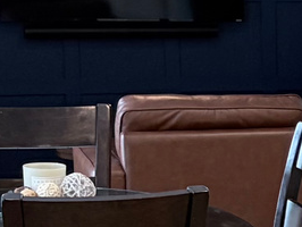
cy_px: 229
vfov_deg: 7.4
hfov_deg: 9.5
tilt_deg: -9.0
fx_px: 1746
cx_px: 487
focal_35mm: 200
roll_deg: +0.0
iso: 100
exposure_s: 1/60
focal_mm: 5.96
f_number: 1.6
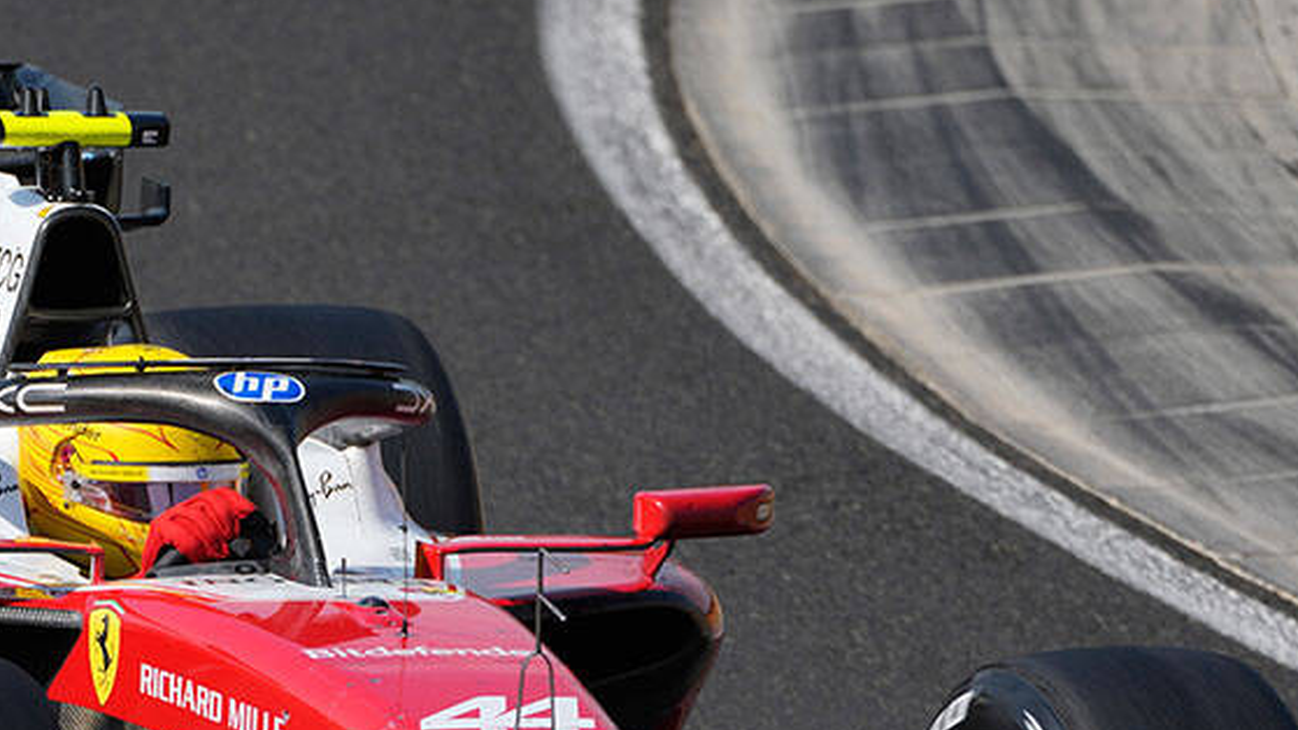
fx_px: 29602
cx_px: 216
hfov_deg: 2.5
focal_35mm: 860
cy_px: 670
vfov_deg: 1.4
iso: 200
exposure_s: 1/1000
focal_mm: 382
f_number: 7.1
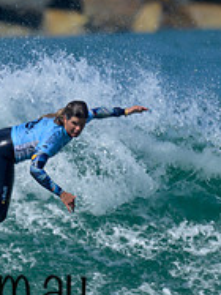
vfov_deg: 0.6
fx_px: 27953
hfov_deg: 0.5
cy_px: 223
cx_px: -68
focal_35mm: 3280
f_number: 6.3
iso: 250
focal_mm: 800
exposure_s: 1/2000
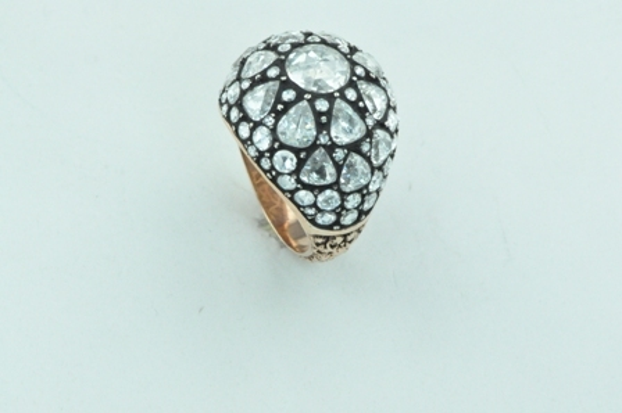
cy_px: 206
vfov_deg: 8.7
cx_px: 311
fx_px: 2719
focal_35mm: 158
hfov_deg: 13.0
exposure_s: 1/200
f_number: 22
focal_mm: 105
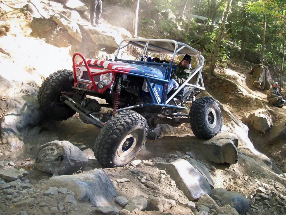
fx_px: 297
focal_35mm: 36
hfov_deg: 51.4
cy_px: 108
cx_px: 143
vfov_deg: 39.7
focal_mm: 6
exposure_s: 1/90.3
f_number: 2.7
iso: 140
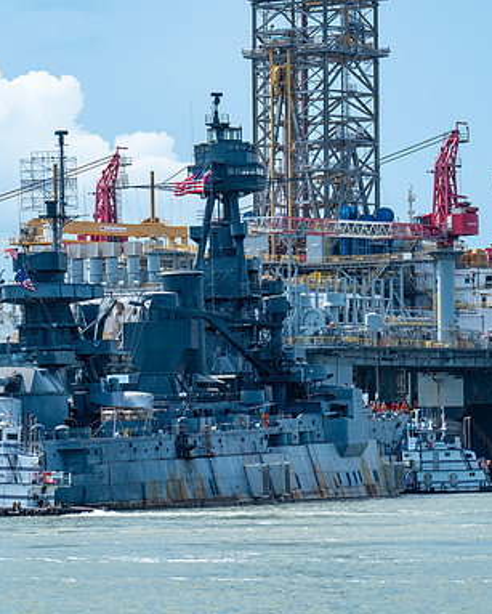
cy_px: 309
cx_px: 170
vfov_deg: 9.1
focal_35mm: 213
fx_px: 3872
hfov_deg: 7.3
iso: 200
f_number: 7.1
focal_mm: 99.8
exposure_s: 1/300
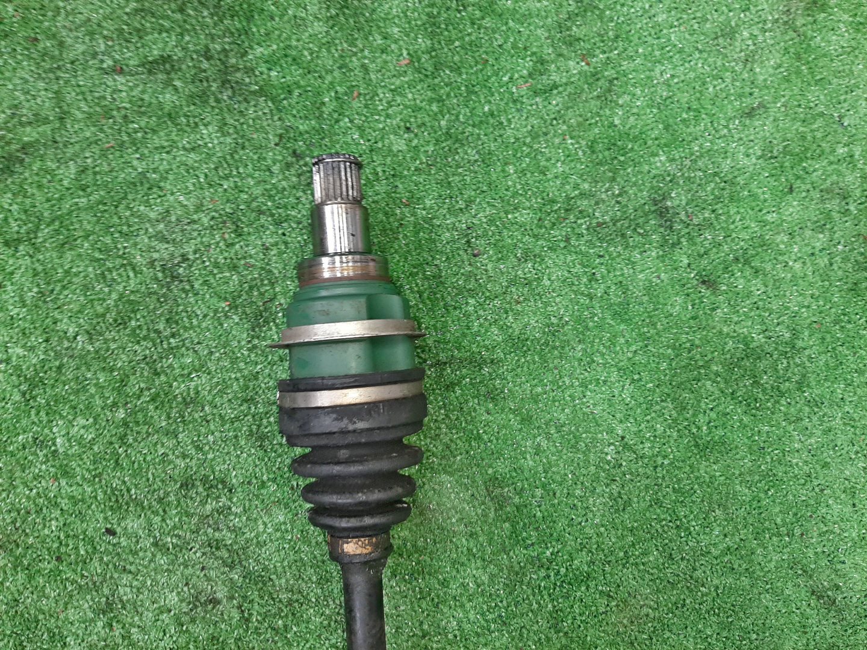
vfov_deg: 53.1
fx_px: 651
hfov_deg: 67.3
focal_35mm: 26
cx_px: 434
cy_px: 325
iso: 137
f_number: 1.7
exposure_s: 1/50
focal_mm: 3.93
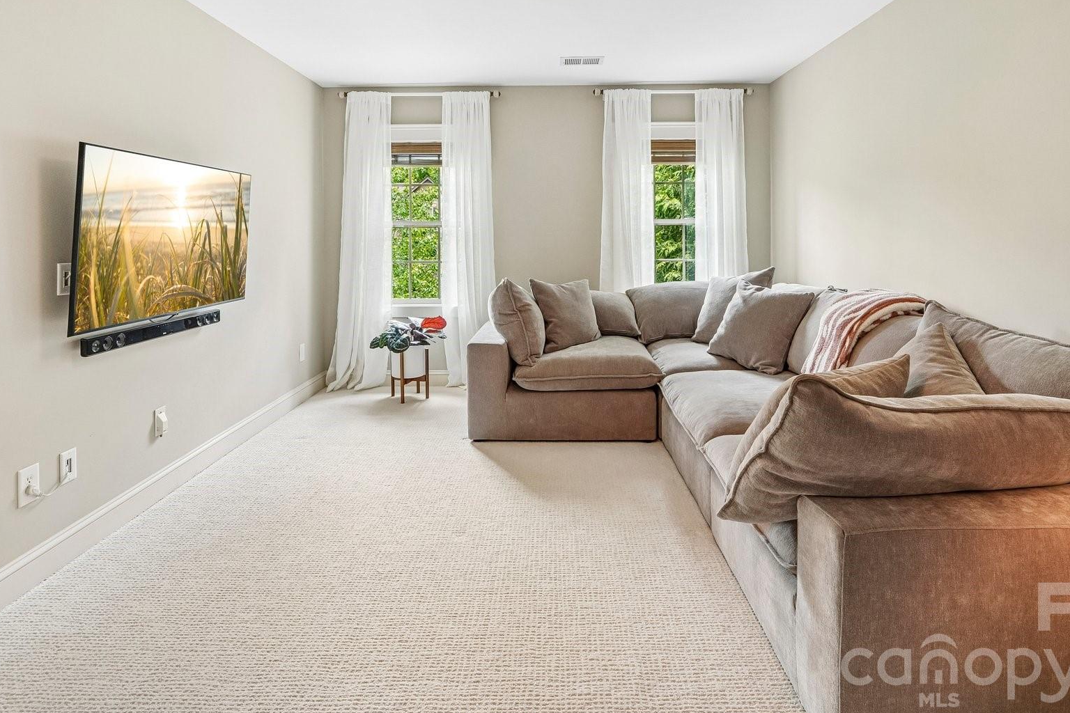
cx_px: 547
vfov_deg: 60.6
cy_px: 244
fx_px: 594
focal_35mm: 20
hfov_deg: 84.0
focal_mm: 10
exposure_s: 1/6
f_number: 8
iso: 400
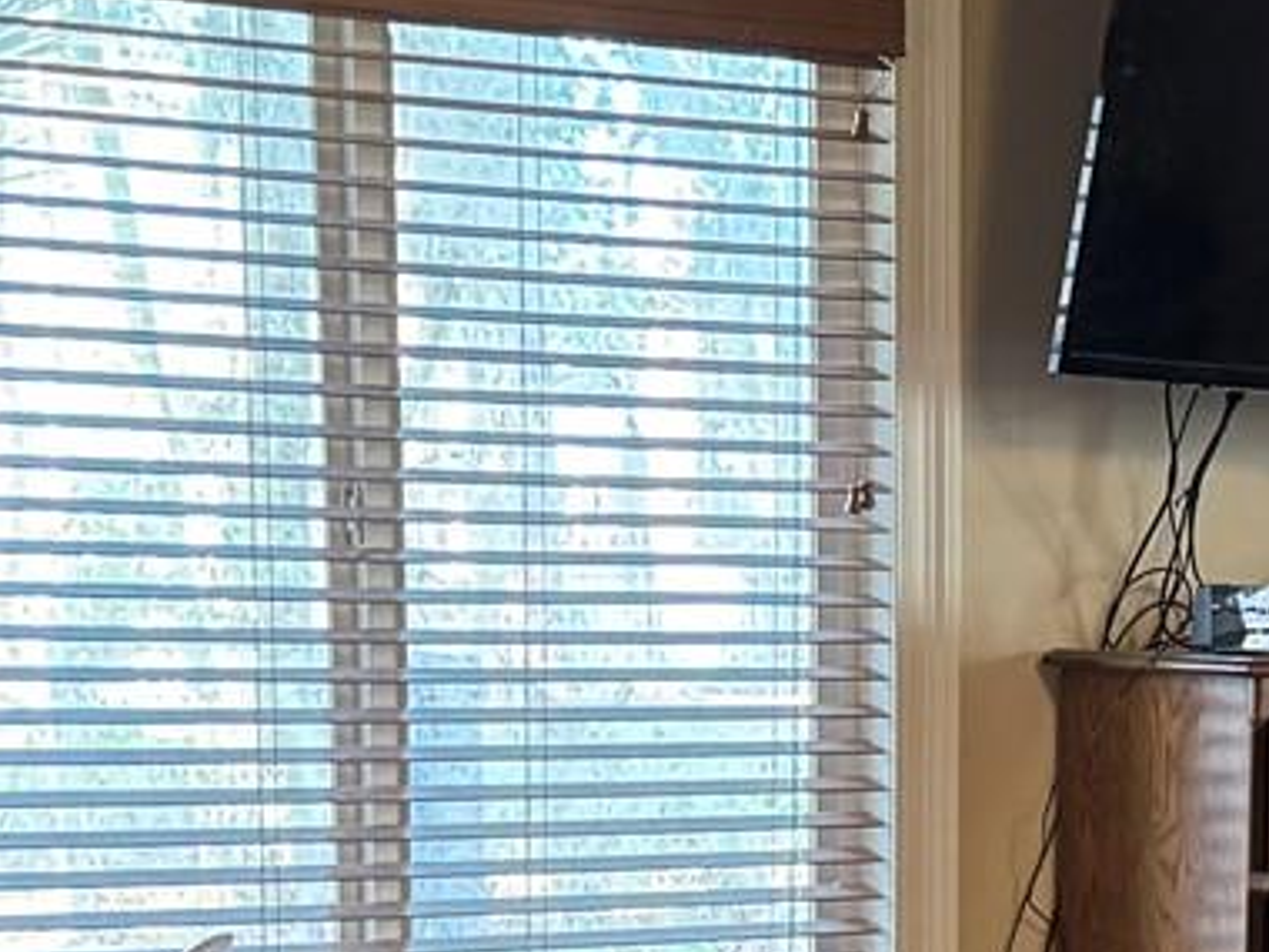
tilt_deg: -10.1
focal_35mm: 101
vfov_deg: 14.2
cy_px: 1159
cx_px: 1145
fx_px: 3703
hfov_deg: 19.1
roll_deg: -1.4
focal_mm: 6.76
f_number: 1.78
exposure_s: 1/60
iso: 800
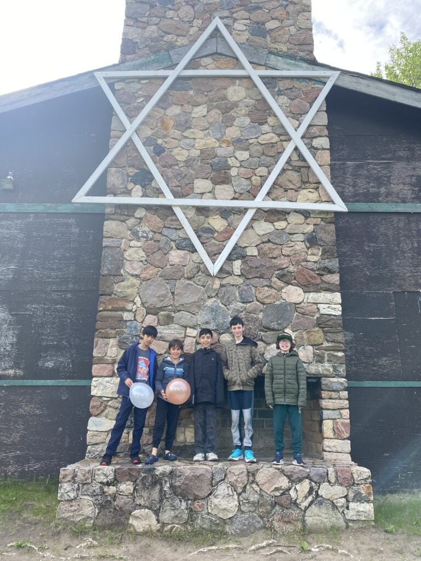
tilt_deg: +16.4
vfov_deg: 67.3
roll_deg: -0.8
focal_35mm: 26
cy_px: 280
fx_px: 422
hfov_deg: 53.1
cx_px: 210
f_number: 1.8
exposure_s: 1/778
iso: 32
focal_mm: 4.25
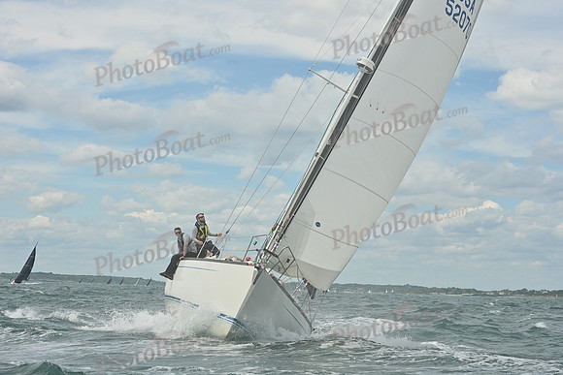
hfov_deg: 27.0
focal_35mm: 75
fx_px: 1173
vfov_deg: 18.2
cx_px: 282
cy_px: 188
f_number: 10
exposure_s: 1/1250
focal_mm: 75
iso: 320
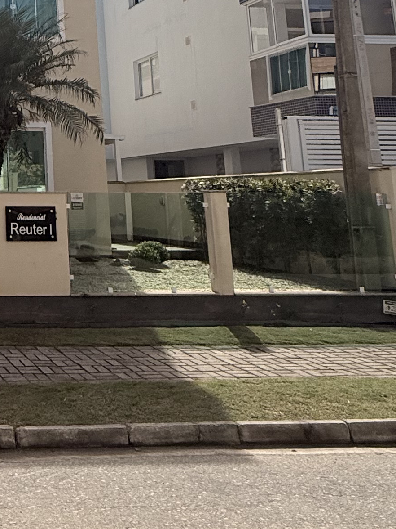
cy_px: 76
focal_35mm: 48
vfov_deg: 37.6
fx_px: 732
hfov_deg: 24.9
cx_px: -159
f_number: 2.2
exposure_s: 1/6173
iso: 80
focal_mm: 2.22
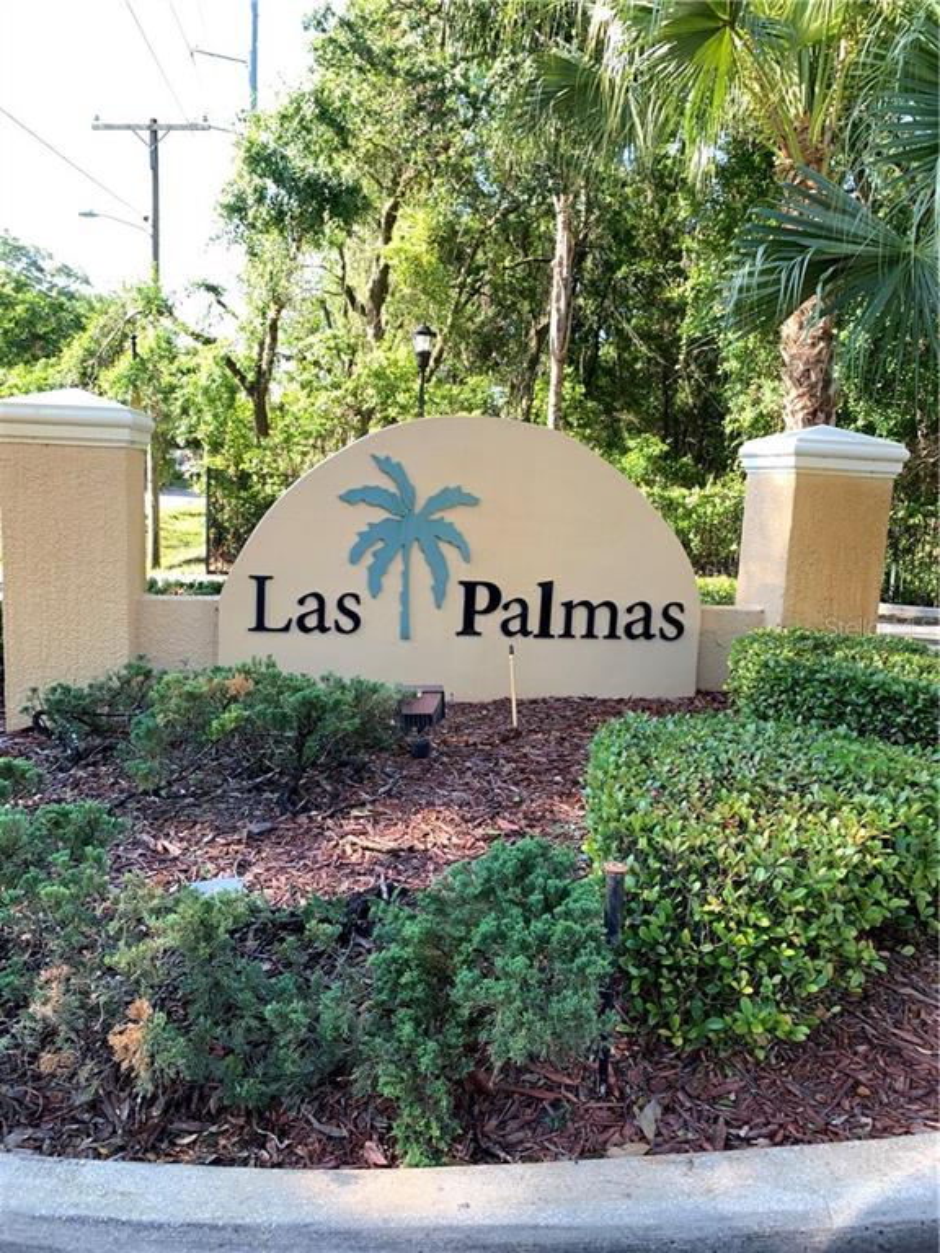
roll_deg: -2.8
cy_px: 626
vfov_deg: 67.3
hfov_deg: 53.1
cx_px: 470
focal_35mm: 26
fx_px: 941
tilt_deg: -9.2
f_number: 1.8
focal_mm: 4.25
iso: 25
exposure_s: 1/182
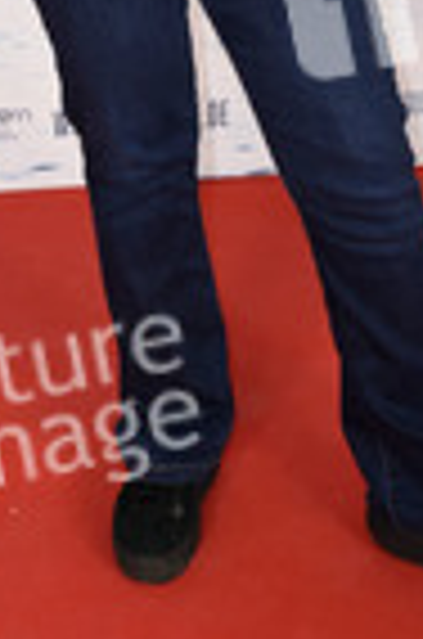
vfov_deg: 19.7
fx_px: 1647
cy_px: -252
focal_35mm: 93
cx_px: 99
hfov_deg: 14.6
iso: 640
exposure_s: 1/60
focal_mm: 22
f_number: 6.3
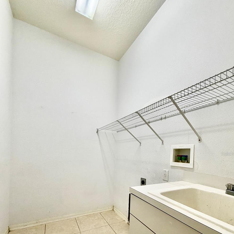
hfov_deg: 84.0
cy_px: 154
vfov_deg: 81.5
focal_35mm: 17
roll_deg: -2.2
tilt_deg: -0.3
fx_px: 130
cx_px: 120
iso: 250
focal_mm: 2.22
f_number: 2.2
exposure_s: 1/120
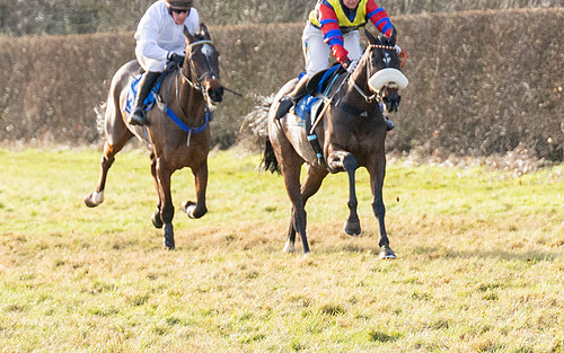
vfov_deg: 3.5
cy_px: 104
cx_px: 507
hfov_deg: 5.5
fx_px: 5844
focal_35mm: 380
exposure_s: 1/2500
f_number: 2.8
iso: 400
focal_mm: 77
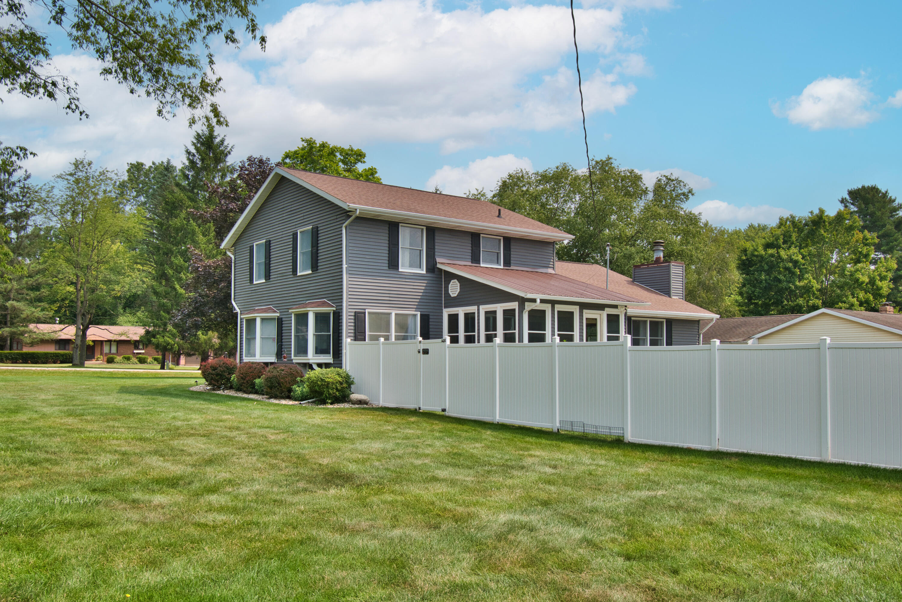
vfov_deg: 43.6
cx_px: 451
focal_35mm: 30
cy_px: 301
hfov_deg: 61.9
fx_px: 752
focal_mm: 20
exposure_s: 1/400
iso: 200
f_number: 10
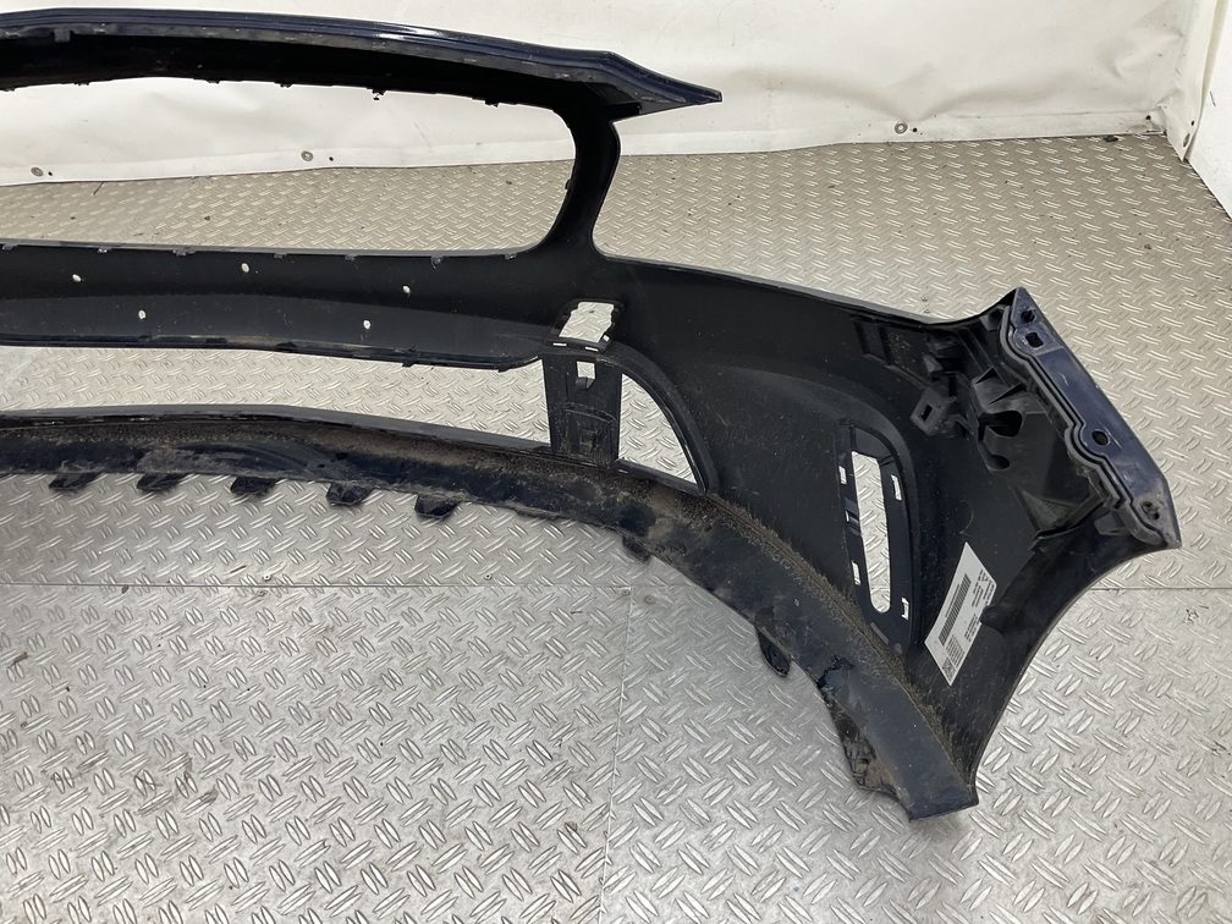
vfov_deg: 48.2
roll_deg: +5.1
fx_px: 1032
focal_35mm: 29
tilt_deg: -39.8
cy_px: 462
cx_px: 616
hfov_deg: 61.7
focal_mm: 3
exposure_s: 1/100
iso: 40
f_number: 1.8
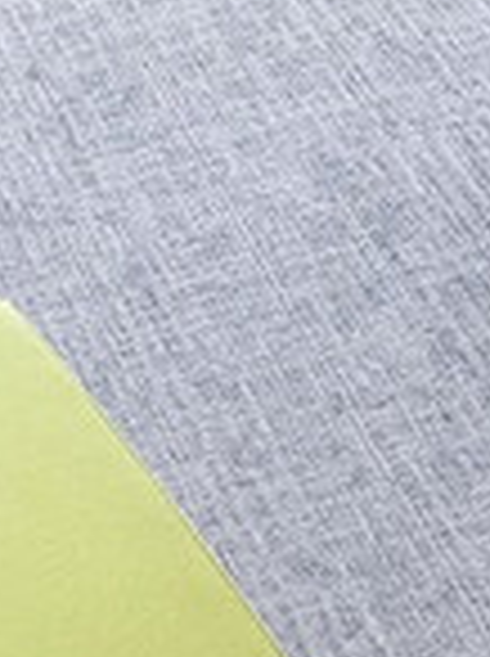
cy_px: 1465
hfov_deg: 12.1
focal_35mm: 122
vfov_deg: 13.1
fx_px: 2309
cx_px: 396
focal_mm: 4.32
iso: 100
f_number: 2.4
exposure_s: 1/100
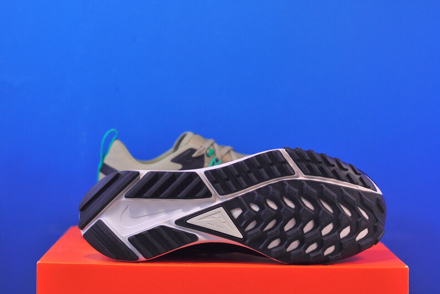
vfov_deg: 18.0
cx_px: 222
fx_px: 929
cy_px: 147
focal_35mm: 76
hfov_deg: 26.6
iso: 250
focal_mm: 50
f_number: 2.5
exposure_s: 1/320
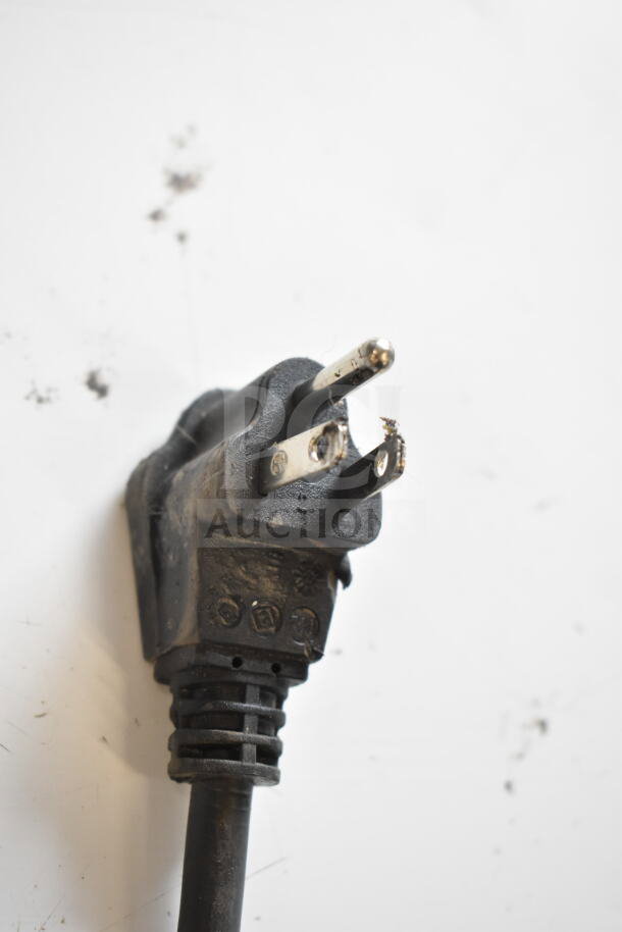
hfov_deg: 22.6
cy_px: 466
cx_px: 311
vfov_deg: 33.4
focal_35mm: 60
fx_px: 1554
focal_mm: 40
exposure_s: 1/100
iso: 1600
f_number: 5
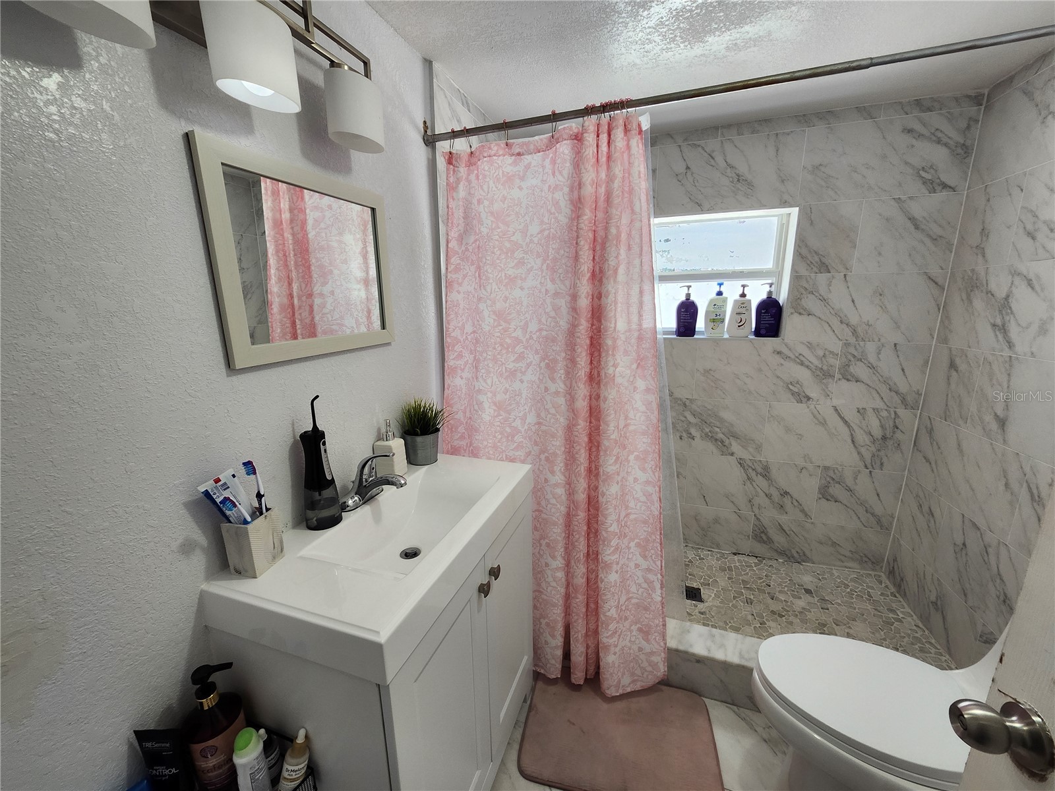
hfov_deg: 106.2
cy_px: 396
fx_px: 396
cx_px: 528
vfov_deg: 89.9
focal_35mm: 13
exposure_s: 1/60
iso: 80
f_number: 2.2
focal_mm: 1.74
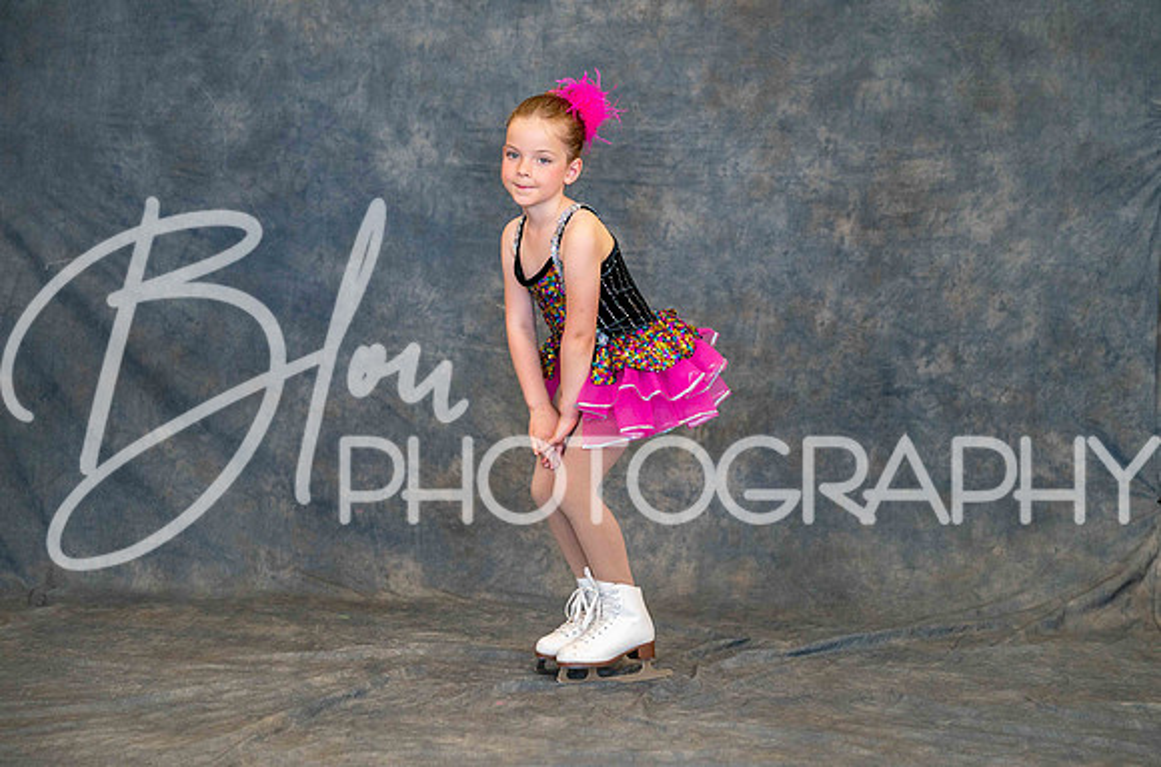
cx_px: 579
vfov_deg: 14.3
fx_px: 3058
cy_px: 335
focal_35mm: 95
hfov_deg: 21.5
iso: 1250
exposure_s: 1/160
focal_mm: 85
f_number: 3.2
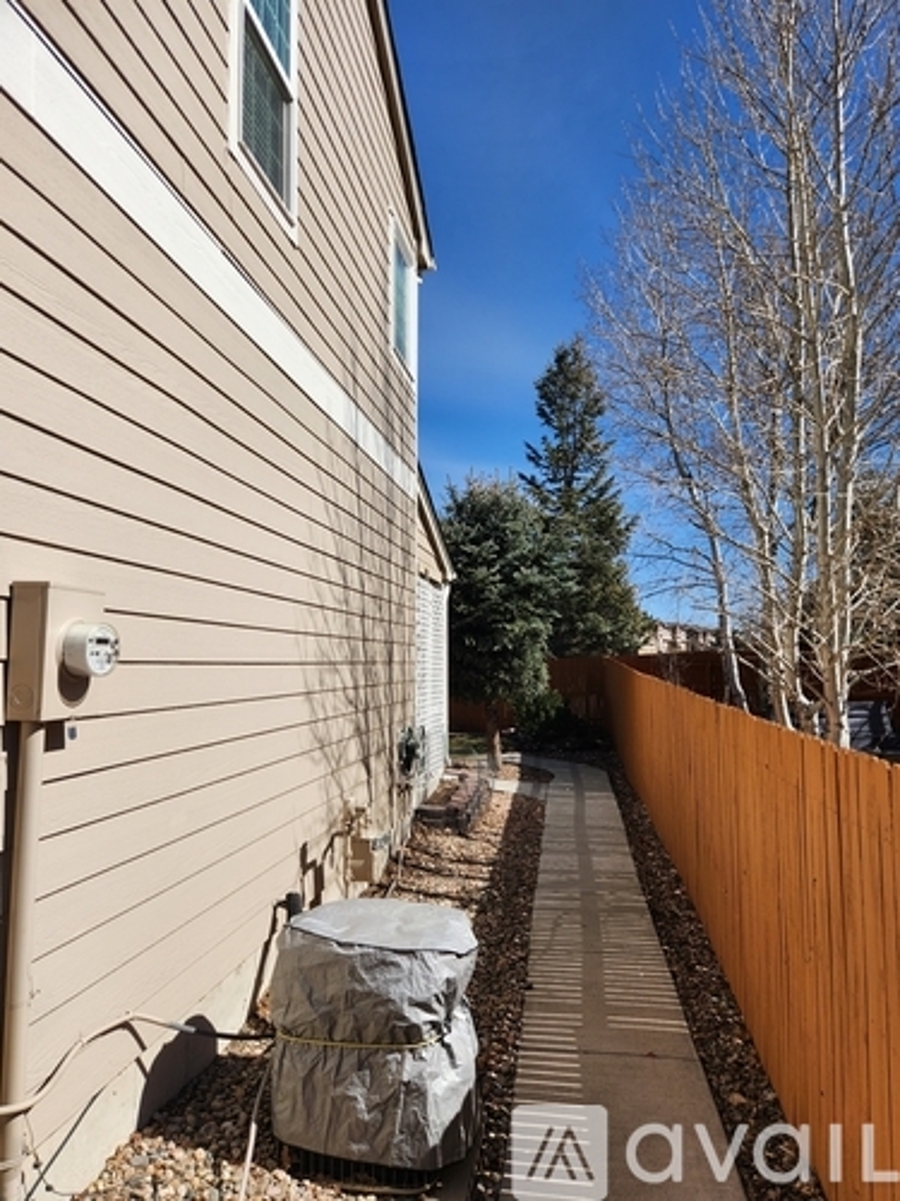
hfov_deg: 58.9
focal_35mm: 23
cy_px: 600
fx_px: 797
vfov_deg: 73.9
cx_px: 450
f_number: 1.8
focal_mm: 5.4
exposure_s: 1/2321
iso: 20
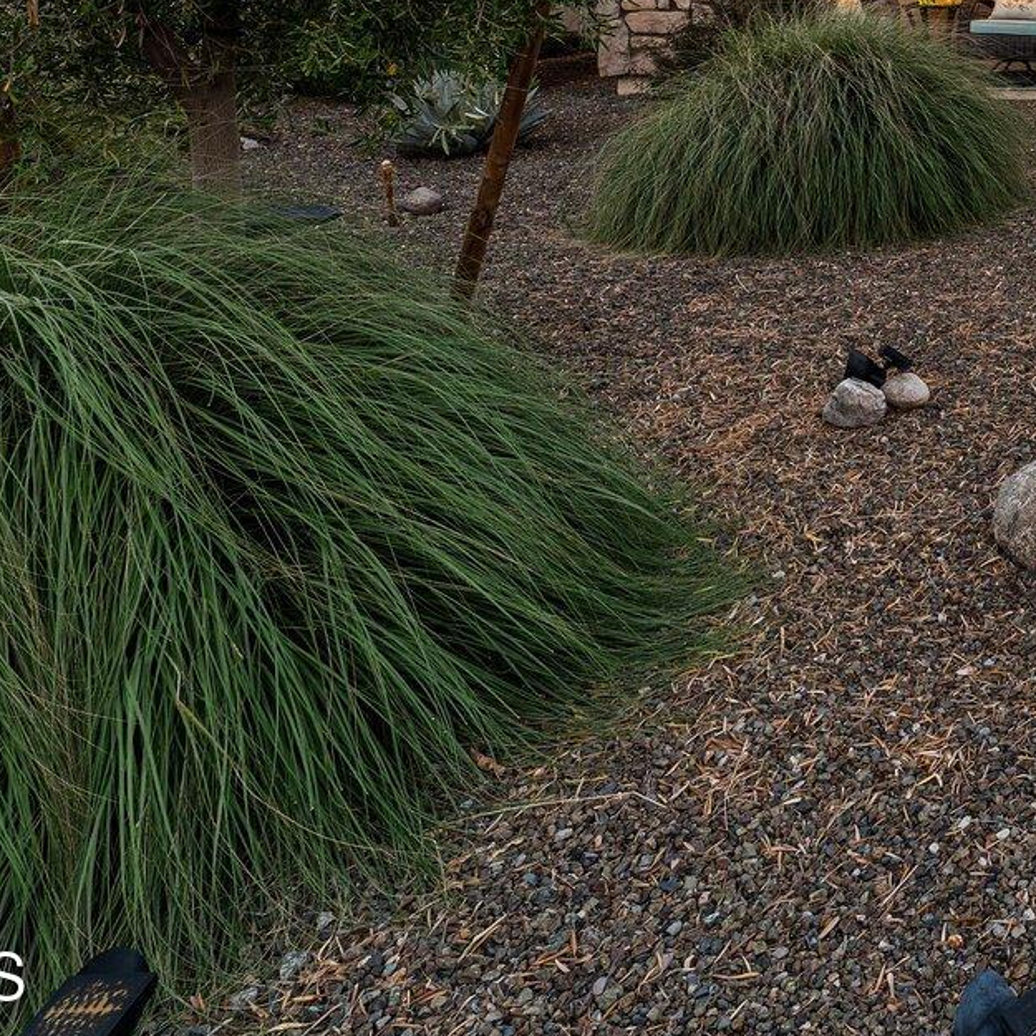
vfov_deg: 37.2
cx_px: 1343
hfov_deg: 32.4
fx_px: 1321
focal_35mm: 39
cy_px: -52
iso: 400
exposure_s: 1/2.5
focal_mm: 14
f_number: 8
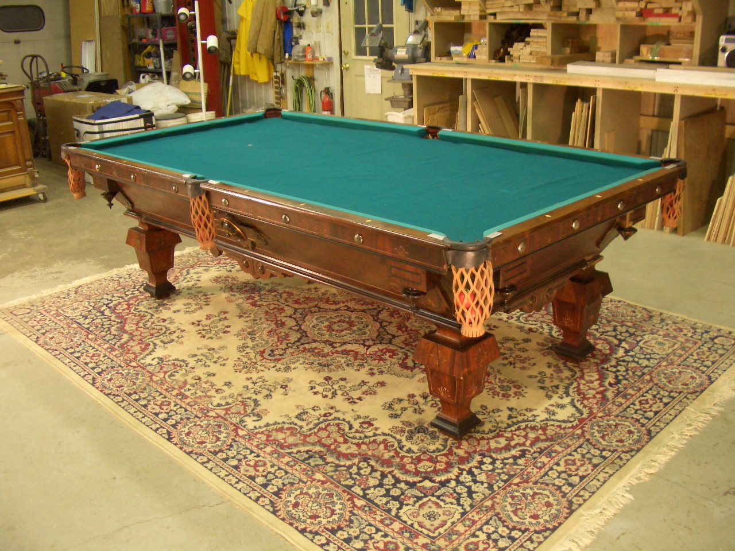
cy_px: 276
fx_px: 743
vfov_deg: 40.7
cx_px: 368
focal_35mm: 35
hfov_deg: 52.6
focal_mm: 5.8
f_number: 2.6
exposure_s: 1/15
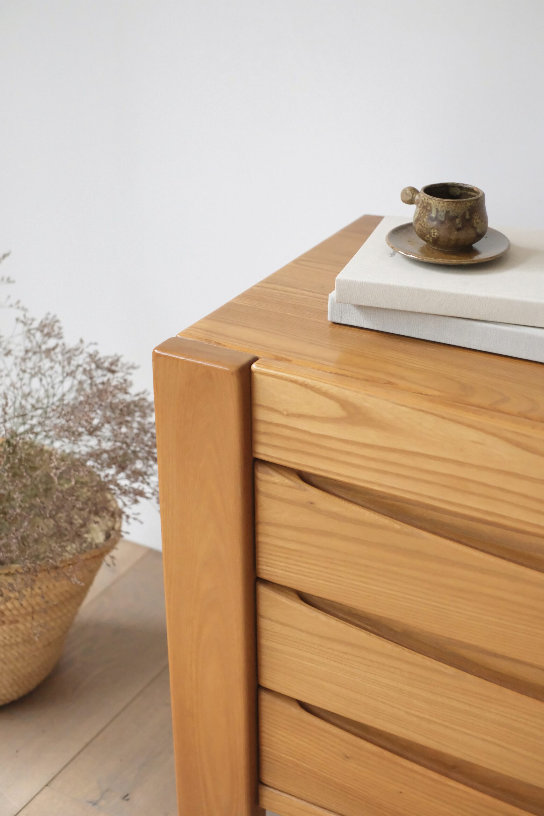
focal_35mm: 53
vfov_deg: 37.5
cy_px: 408
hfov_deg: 25.5
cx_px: 272
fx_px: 1201
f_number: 6.4
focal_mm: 35
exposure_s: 1/52
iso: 320
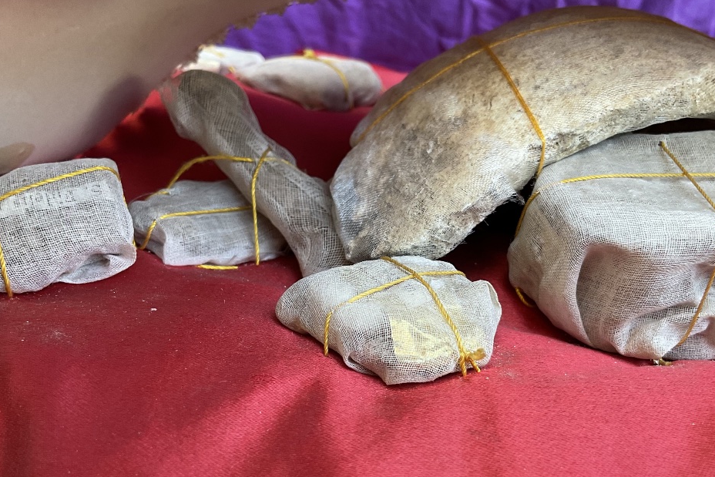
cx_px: 411
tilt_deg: -28.2
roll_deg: +0.5
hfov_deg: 49.4
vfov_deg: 34.0
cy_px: 303
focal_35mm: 39
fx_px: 775
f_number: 1.8
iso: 50
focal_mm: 3
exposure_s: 1/120
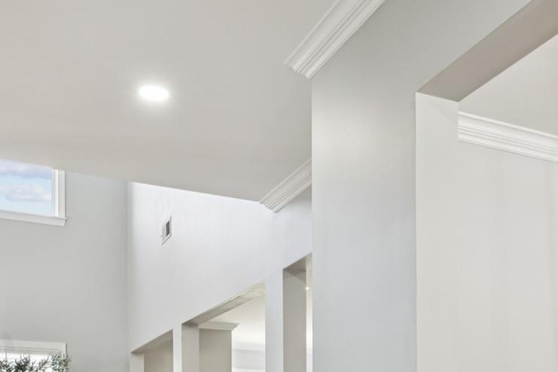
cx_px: 361
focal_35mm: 48
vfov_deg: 25.3
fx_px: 746
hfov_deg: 40.6
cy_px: 442
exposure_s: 1/4
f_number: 13
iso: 200
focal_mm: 17.4
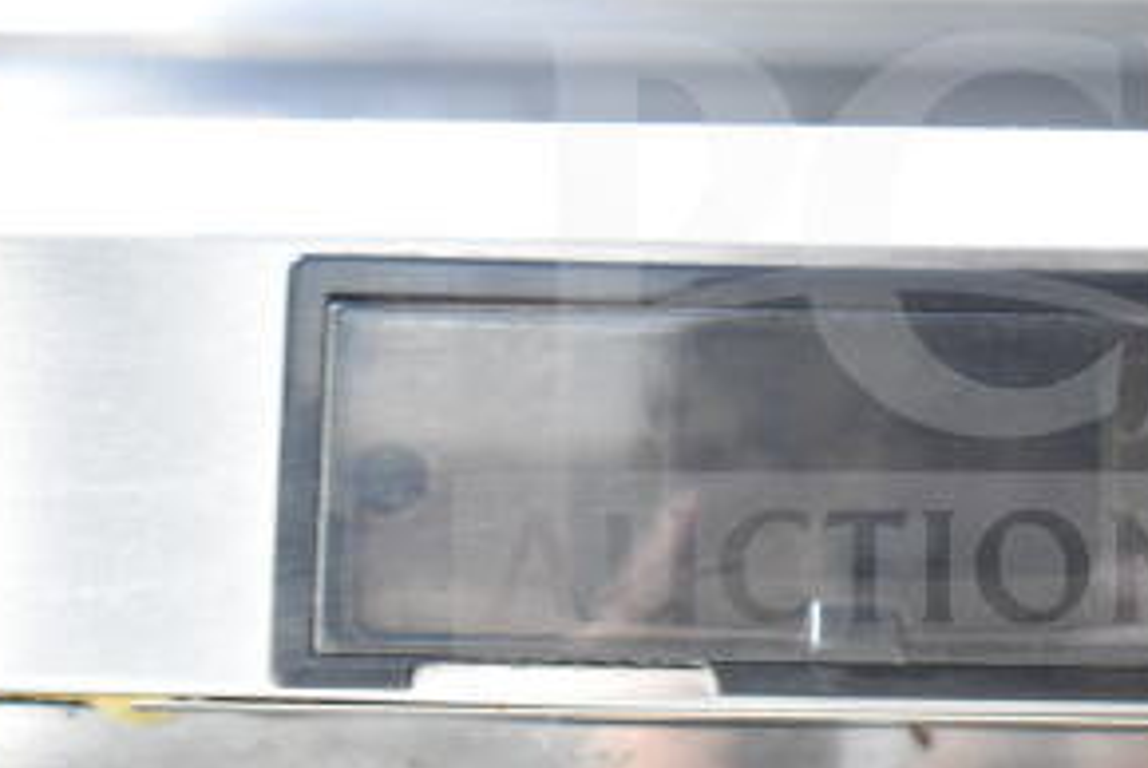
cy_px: 346
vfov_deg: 16.1
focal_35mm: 85
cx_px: 895
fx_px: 2715
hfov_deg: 23.6
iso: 1600
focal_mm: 27
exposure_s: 1/50
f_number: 4
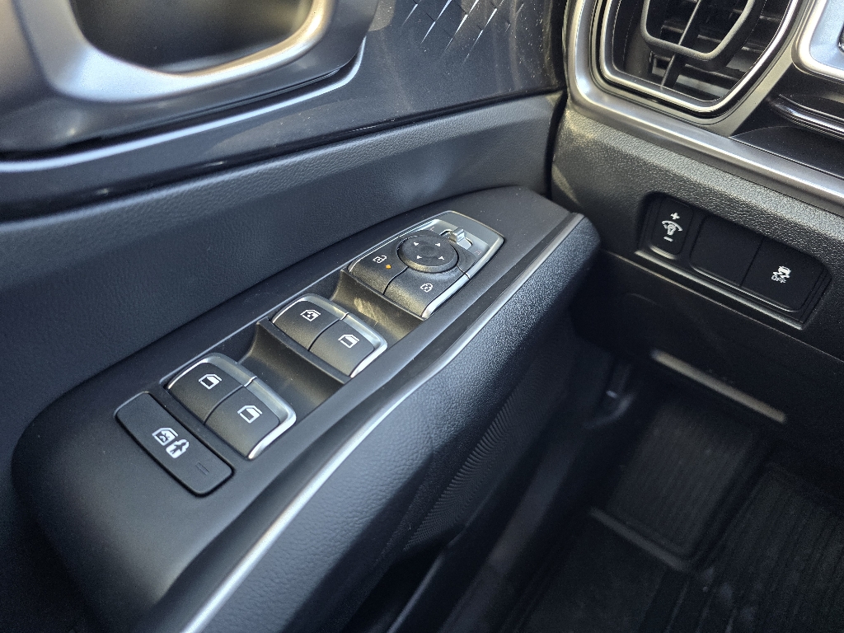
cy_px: 316
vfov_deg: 58.9
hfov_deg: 73.9
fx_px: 561
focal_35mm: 23
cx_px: 422
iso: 320
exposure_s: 1/120
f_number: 1.7
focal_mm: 6.3
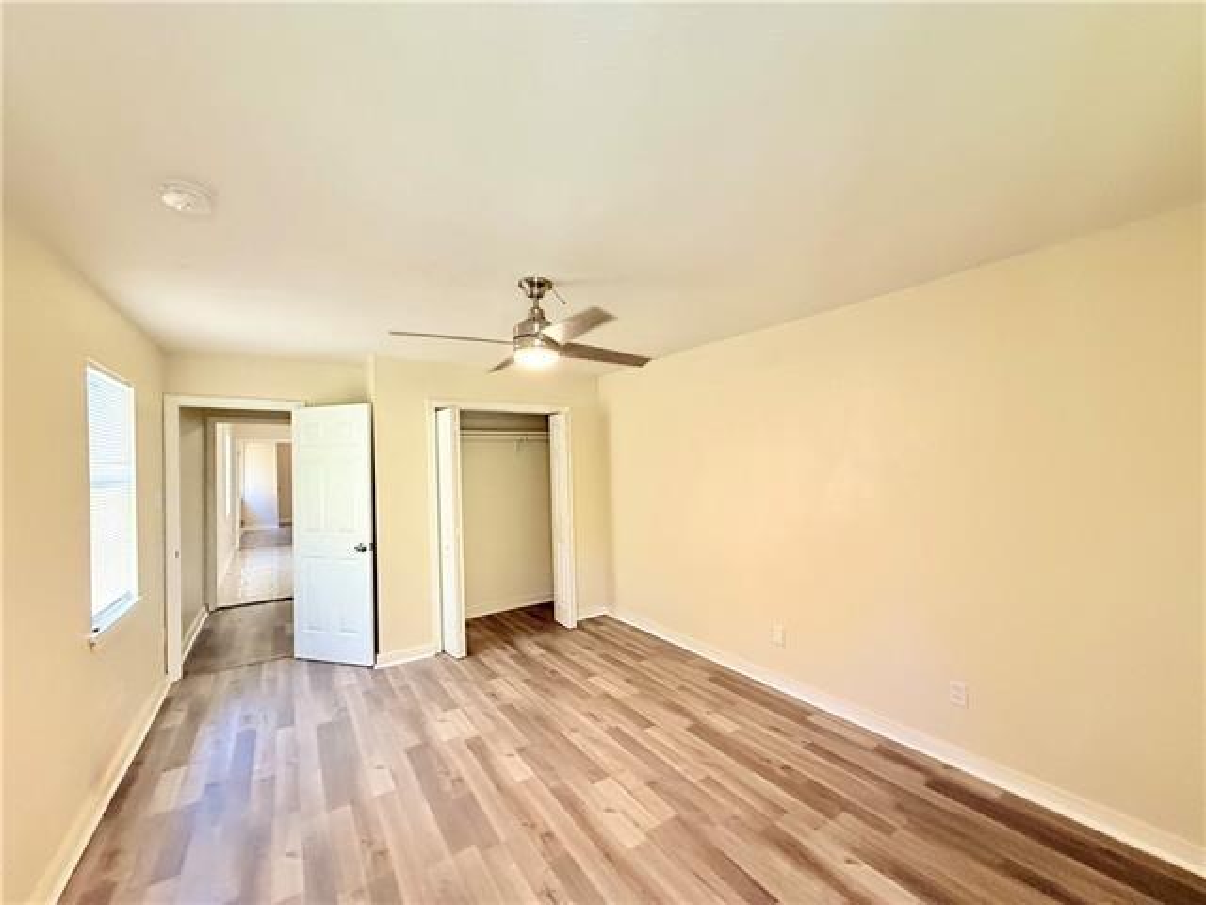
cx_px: 603
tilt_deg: +1.9
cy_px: 452
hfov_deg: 102.1
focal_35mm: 14
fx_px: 488
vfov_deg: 85.7
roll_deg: +2.1
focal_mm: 2.22
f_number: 2.2
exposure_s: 1/120
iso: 500
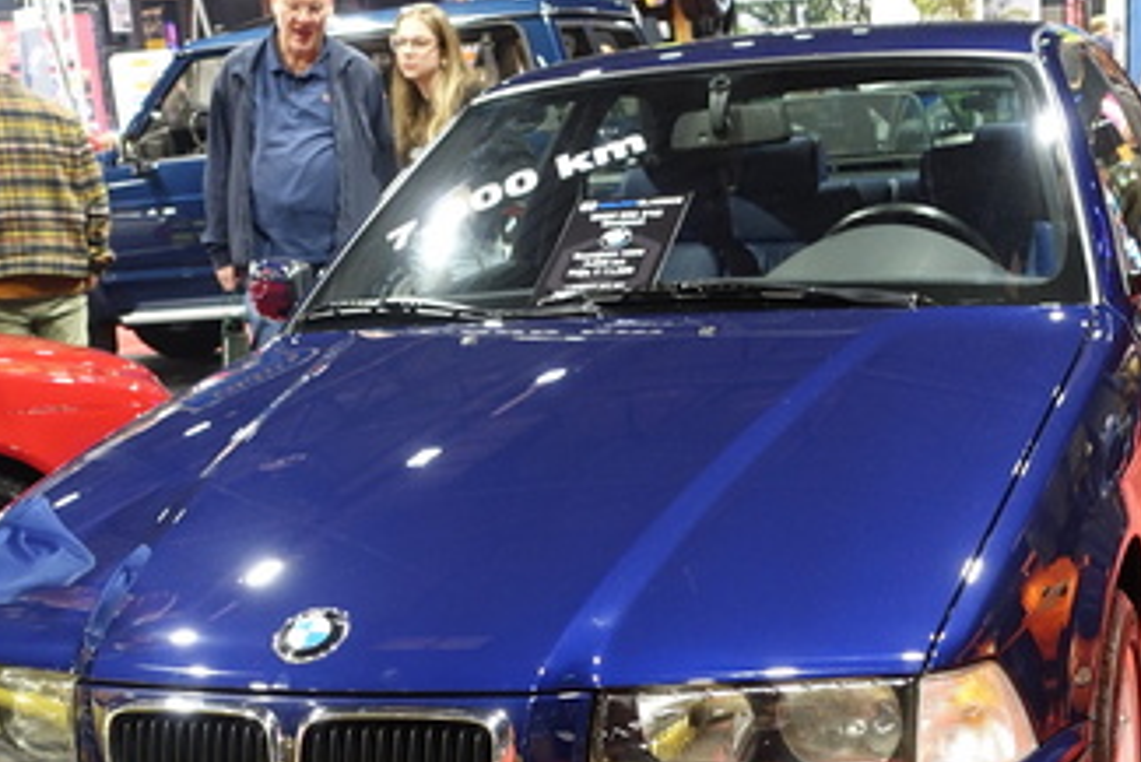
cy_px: 660
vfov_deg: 22.5
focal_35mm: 59
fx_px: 1871
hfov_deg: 33.8
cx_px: 692
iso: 800
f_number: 2.8
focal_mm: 11.69
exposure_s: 1/25
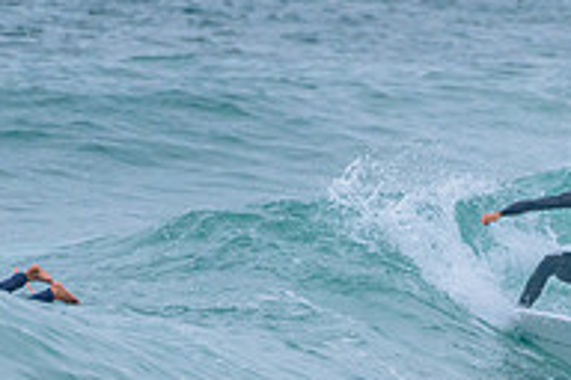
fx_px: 29341
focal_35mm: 1850
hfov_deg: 1.1
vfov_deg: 0.7
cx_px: 592
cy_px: 321
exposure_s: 1/2000
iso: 1400
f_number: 5.6
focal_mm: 500
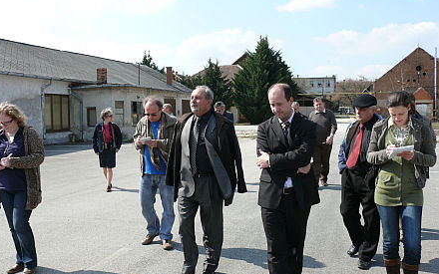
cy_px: 146
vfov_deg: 33.6
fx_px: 455
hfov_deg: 51.5
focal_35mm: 38
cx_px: 216
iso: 100
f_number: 5.6
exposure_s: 1/320
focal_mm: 7.4
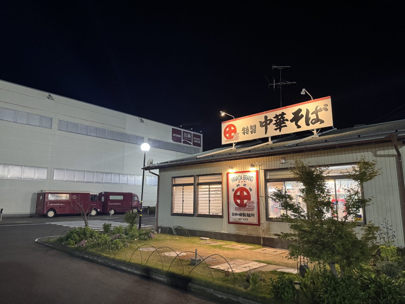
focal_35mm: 24
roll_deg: -0.2
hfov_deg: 71.6
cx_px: 202
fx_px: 281
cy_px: 152
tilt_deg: +10.1
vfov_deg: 56.8
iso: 800
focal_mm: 6.76
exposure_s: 1/50
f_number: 1.78
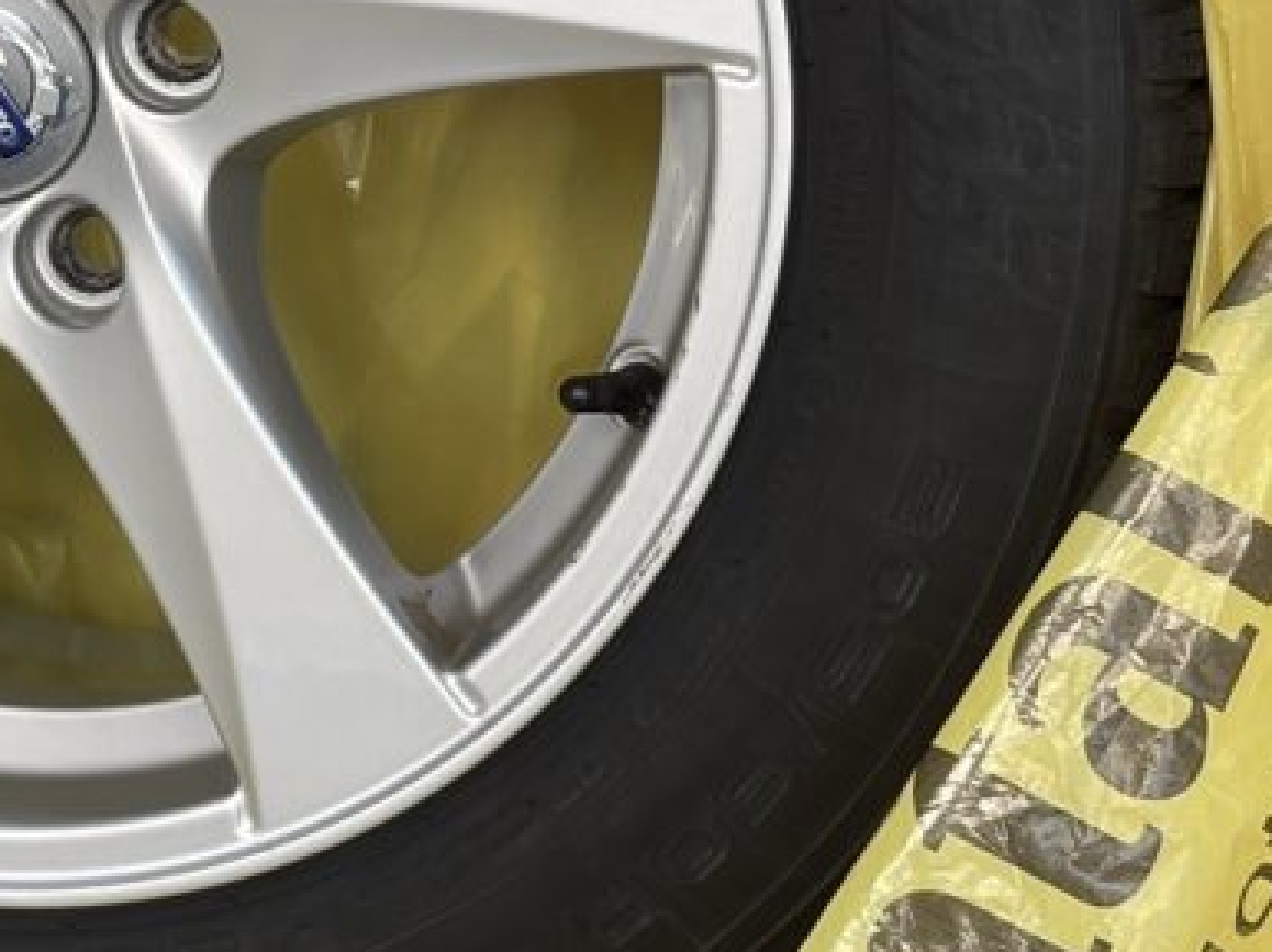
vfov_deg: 10.6
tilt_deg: -49.3
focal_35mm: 138
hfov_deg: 14.1
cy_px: -16
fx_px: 5068
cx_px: 23
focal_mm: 5.96
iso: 50
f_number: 1.6
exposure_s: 1/50
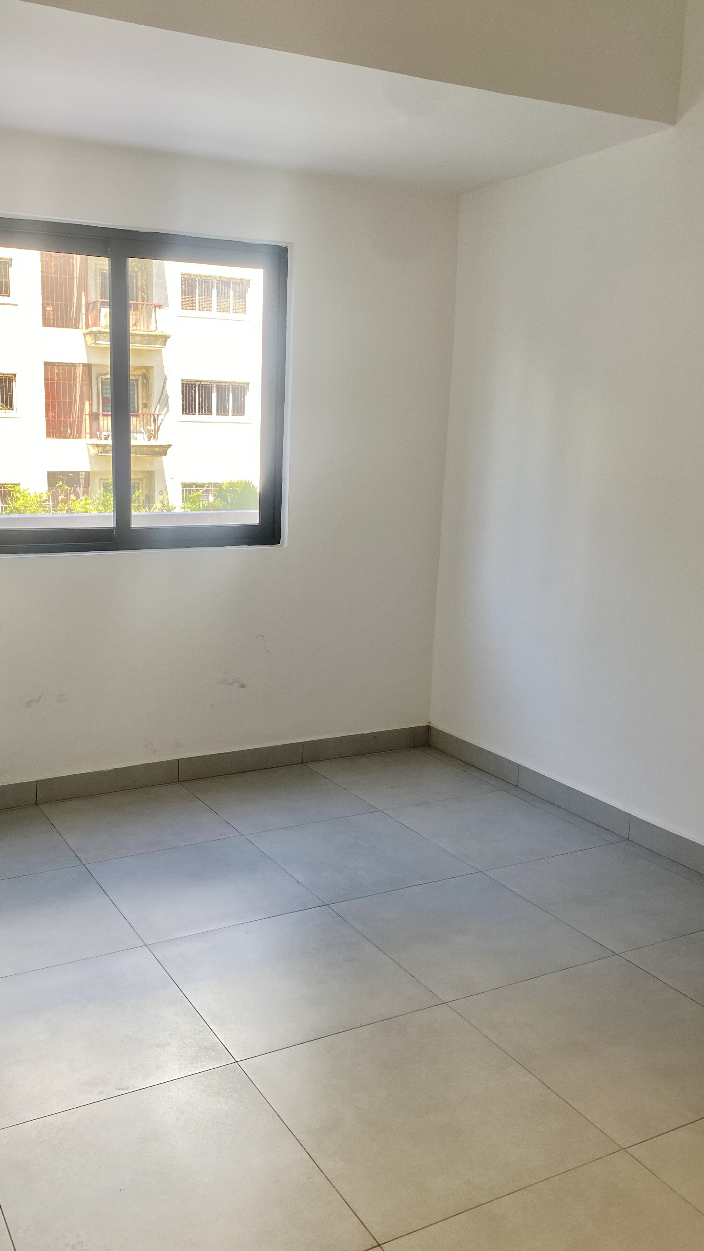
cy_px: 648
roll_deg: -0.5
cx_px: 252
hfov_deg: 38.6
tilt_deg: -11.8
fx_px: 996
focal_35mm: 30
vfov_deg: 64.3
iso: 32
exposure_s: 1/121
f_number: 1.8
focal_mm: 4.25
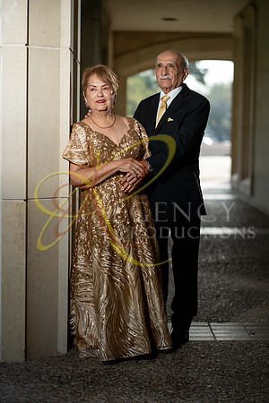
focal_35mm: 85
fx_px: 953
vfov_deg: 23.9
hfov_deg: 16.1
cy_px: 202
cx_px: 134
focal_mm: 85
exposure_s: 1/1600
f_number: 2.2
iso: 200
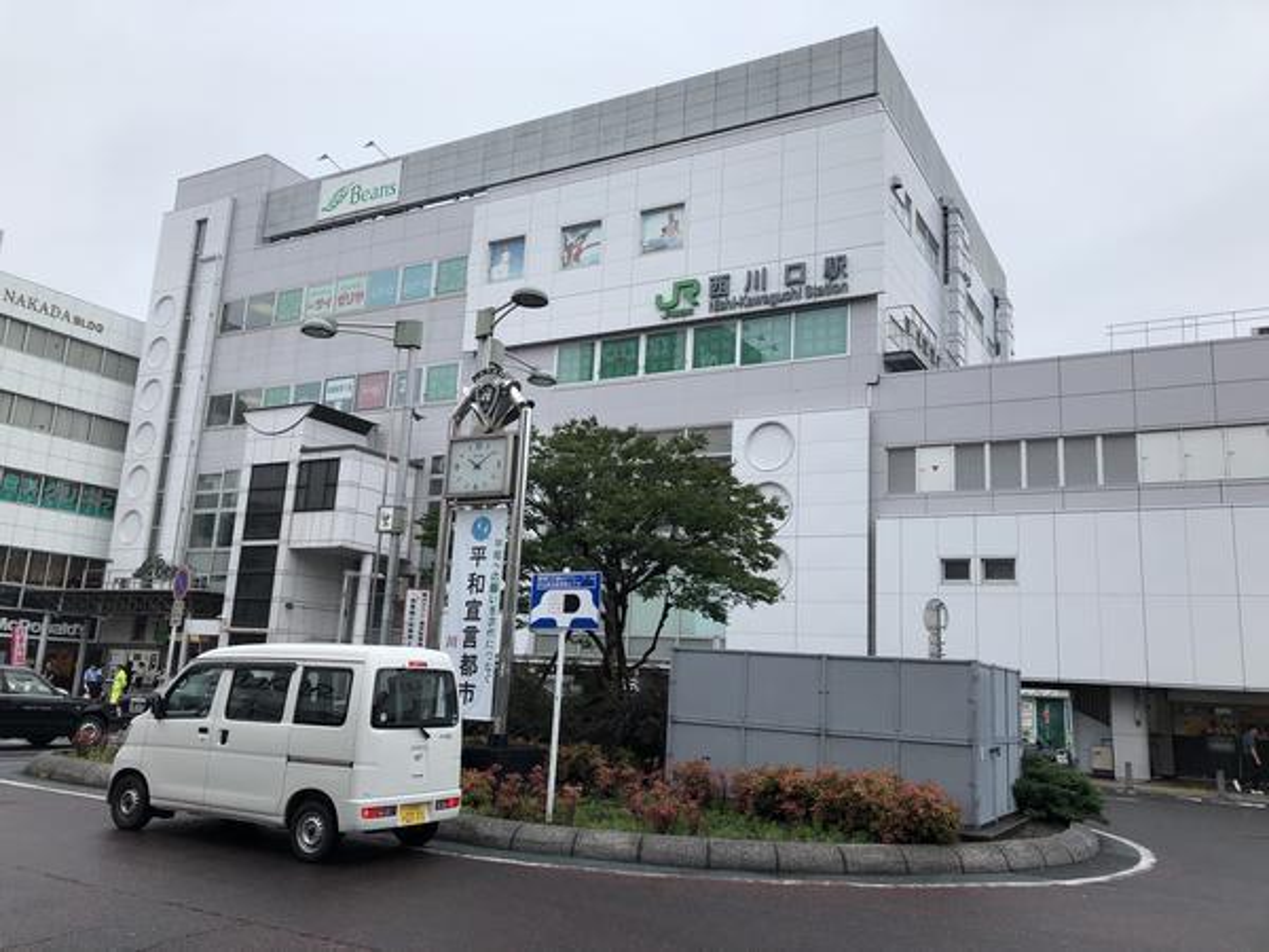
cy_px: 476
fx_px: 1026
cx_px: 634
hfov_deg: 63.4
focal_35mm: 28
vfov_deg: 49.7
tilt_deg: +11.6
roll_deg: -0.5
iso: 20
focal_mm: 3.99
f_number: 1.8
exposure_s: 1/810
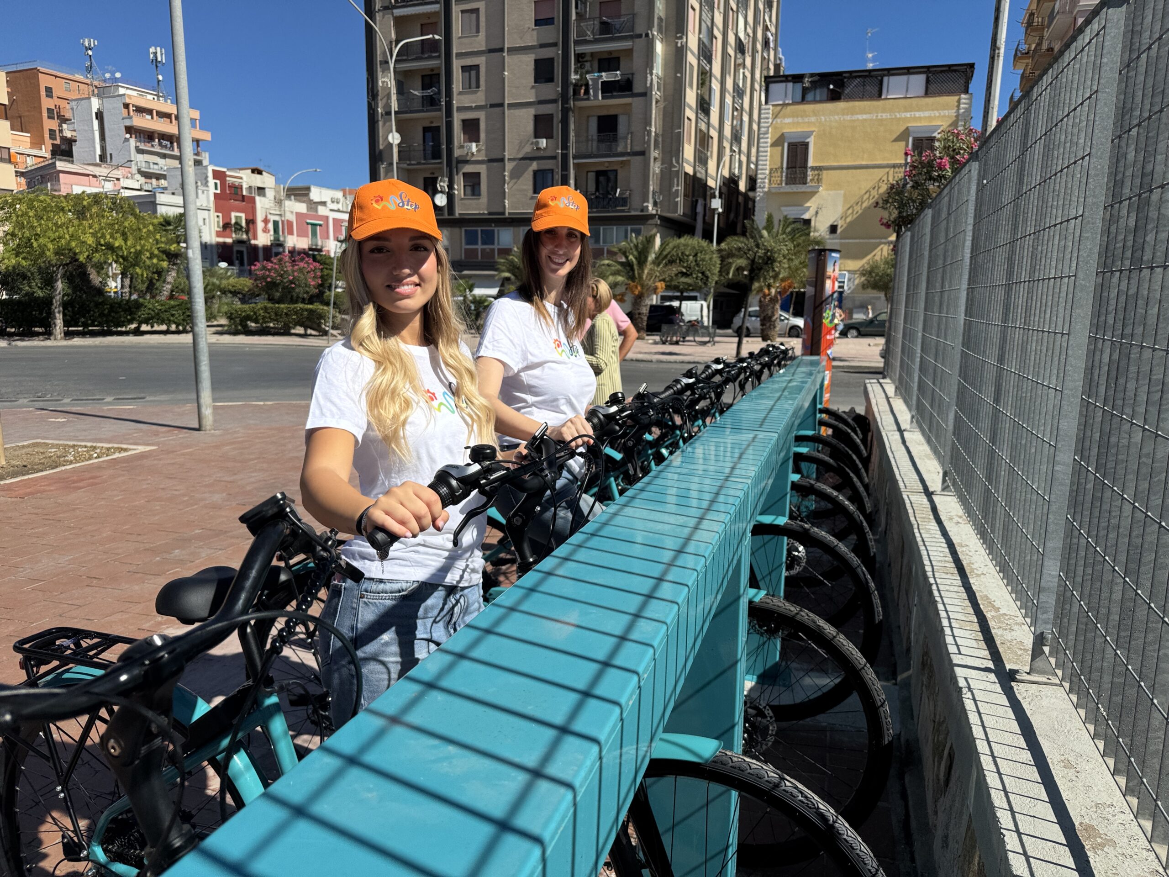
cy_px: 438
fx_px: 810
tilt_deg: -8.9
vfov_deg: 56.8
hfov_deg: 71.6
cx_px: 584
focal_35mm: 24
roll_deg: +0.9
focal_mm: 6.76
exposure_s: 1/12346
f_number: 1.78
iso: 80
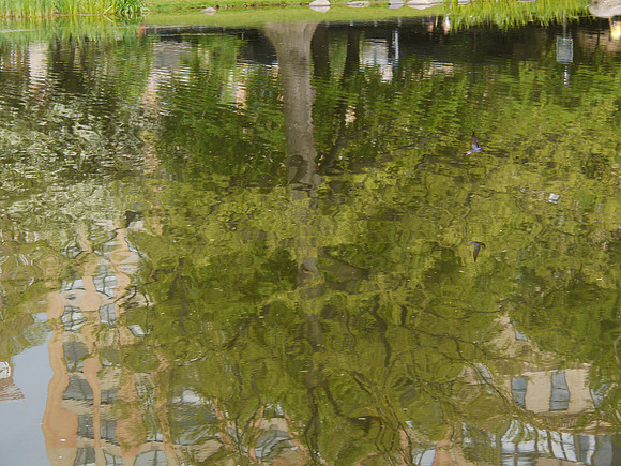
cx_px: 310
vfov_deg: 15.7
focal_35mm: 94
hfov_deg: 20.9
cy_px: 233
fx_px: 1686
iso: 400
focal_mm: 47
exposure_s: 1/500
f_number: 5.4
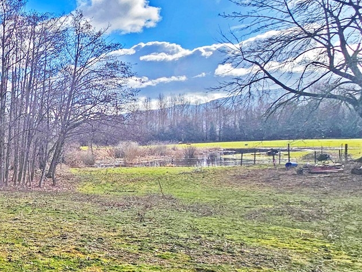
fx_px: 345
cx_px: -79
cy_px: 157
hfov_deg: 39.1
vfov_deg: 42.8
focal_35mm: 33
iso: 50
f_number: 2.2
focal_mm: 2.2
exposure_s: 1/2265
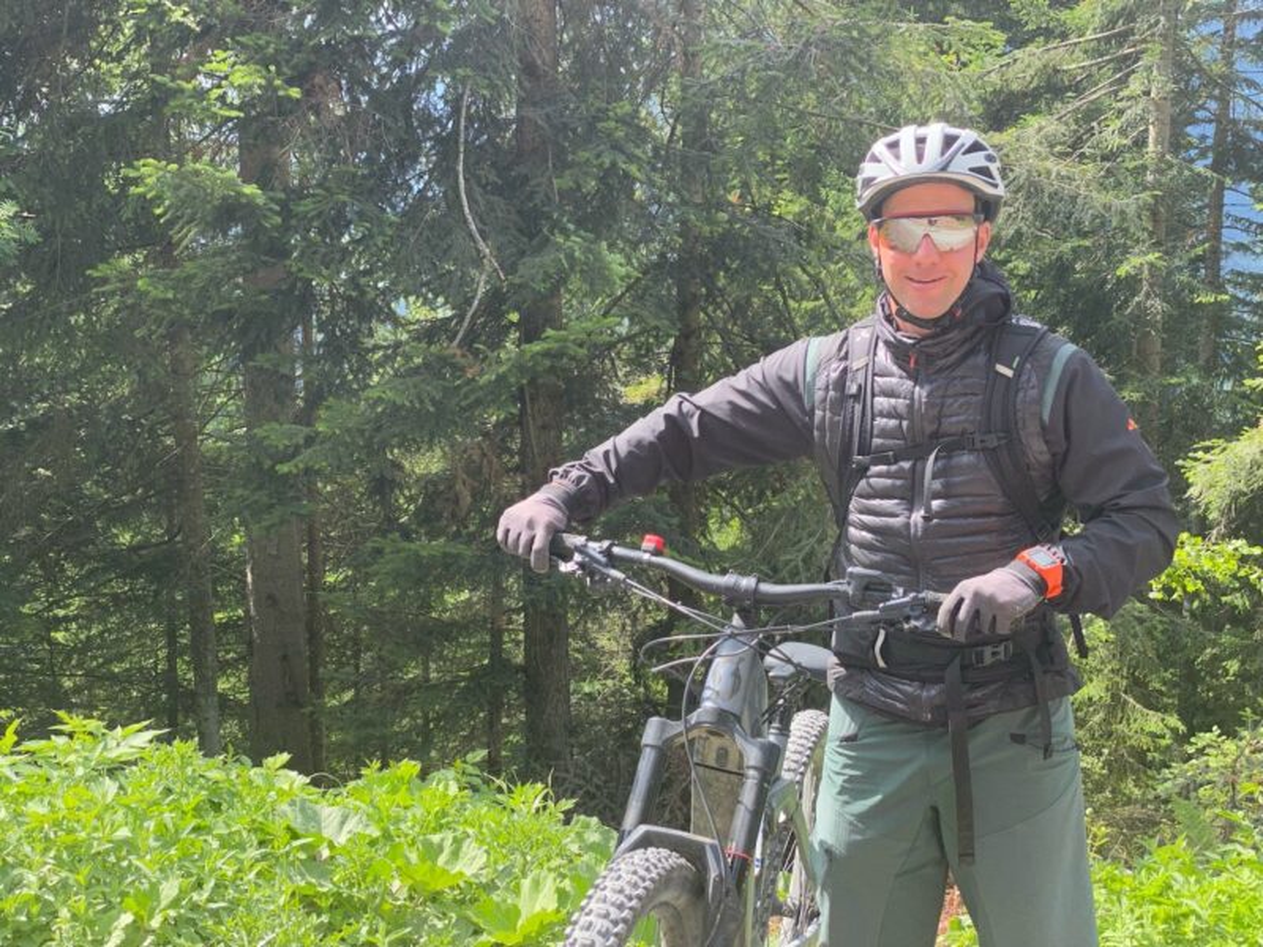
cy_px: 474
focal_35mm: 52
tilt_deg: -9.7
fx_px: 1897
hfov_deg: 36.8
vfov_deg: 28.0
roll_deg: +0.1
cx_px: 632
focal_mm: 6
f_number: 2
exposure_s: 1/400
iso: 20
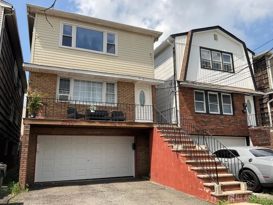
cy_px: 102
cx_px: 136
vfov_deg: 48.2
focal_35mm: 29
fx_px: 229
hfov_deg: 61.7
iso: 16
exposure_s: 1/1577
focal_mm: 3
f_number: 1.8
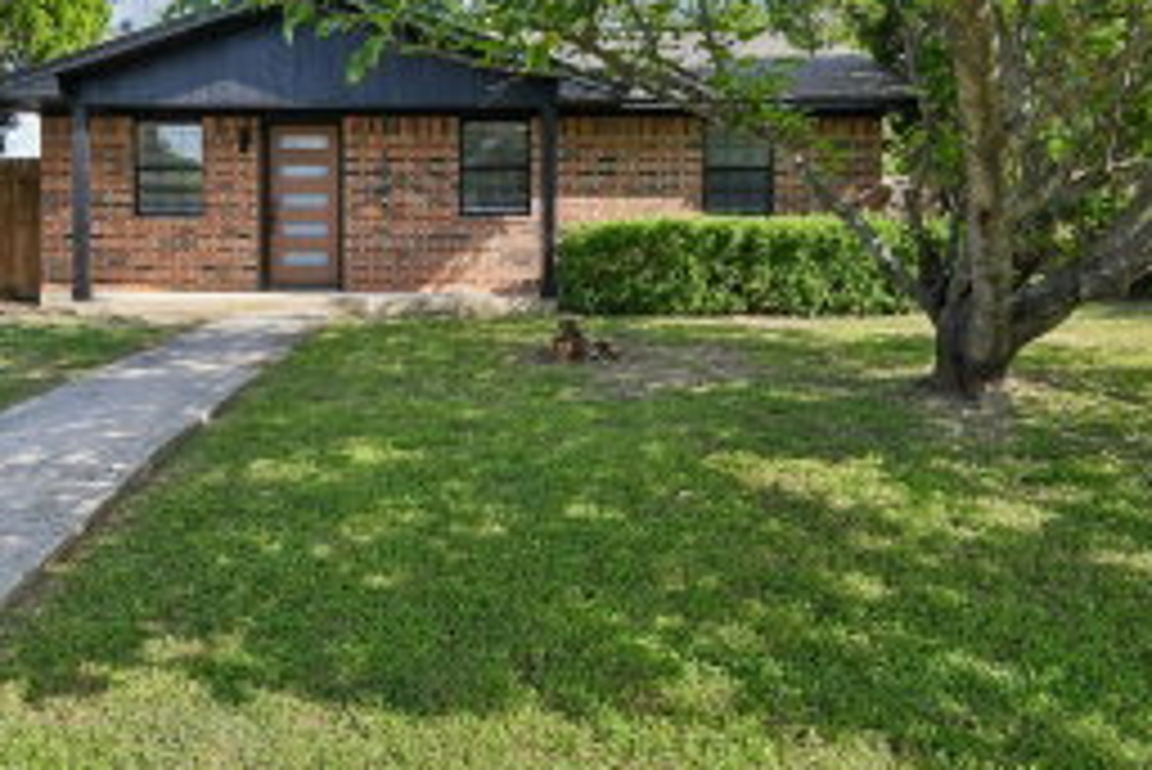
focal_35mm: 30
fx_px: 961
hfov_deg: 61.5
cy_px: 162
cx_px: 472
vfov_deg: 41.9
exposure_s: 1/400
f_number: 8
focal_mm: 10
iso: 400
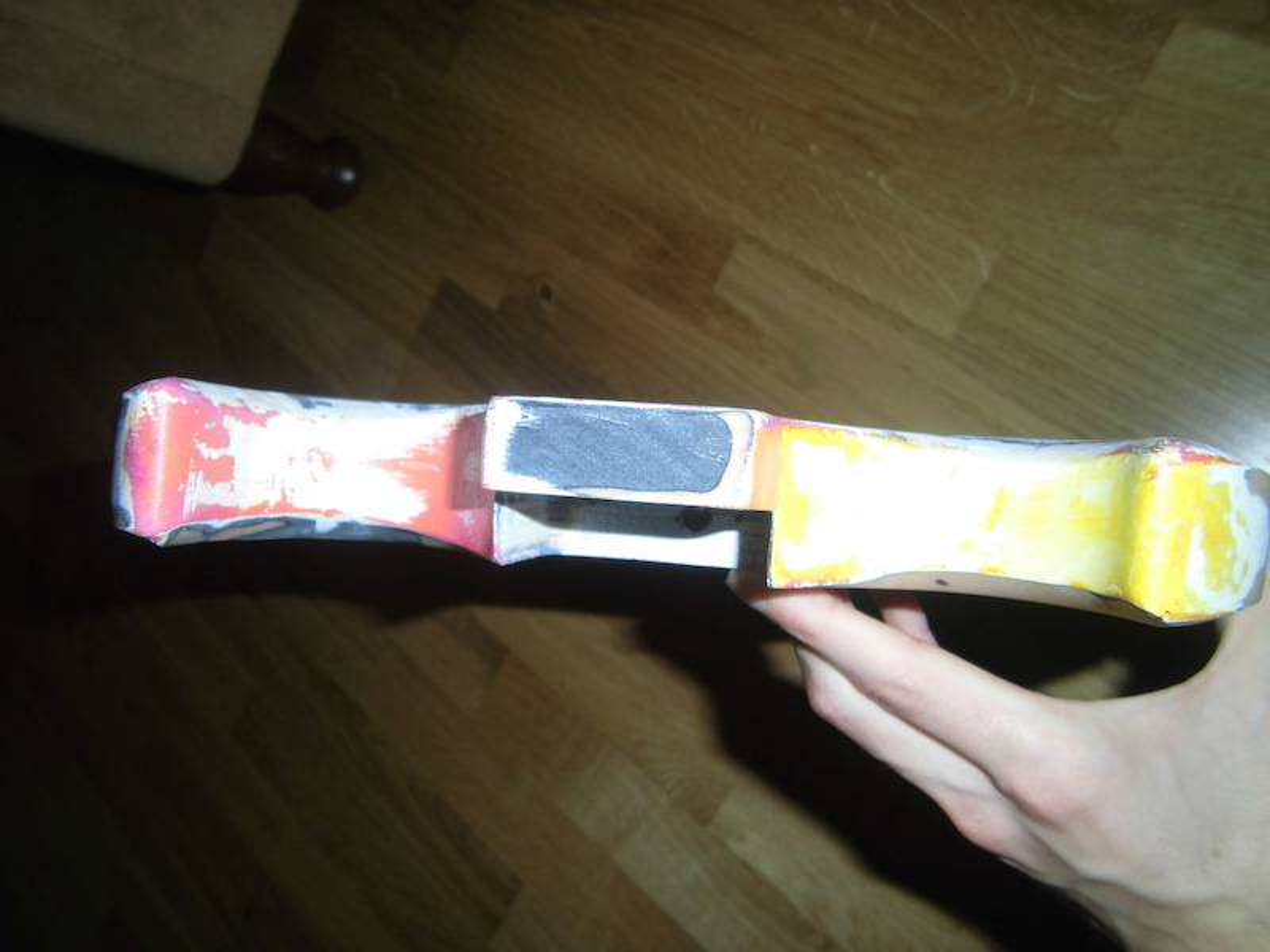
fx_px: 954
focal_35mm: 26
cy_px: 476
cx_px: 635
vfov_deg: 53.1
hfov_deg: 67.3
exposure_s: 1/60
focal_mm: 4.7
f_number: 2.8
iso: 100
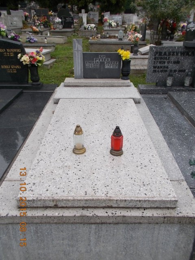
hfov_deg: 53.1
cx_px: 98
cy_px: 130
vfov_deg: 67.3
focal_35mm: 26
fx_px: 195
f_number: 3.2
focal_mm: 4.6
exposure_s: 1/100
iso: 80
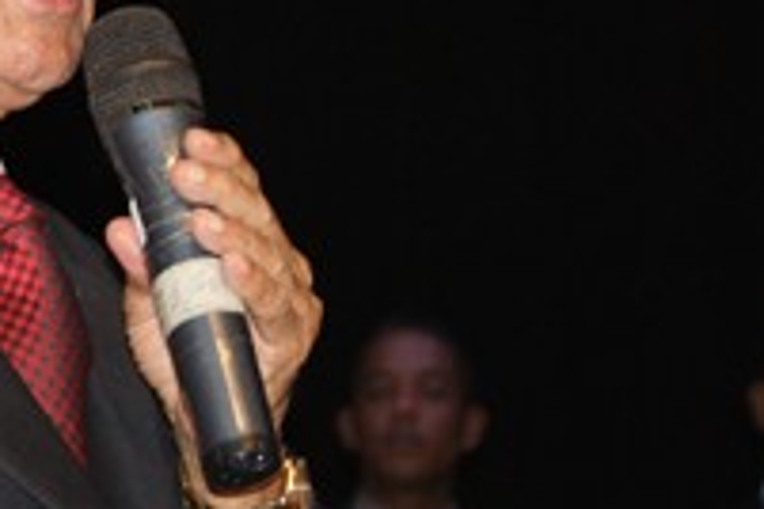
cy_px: 272
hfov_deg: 7.9
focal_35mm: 259
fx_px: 5487
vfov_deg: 5.3
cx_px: -236
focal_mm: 55
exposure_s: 1/80
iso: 800
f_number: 5.6
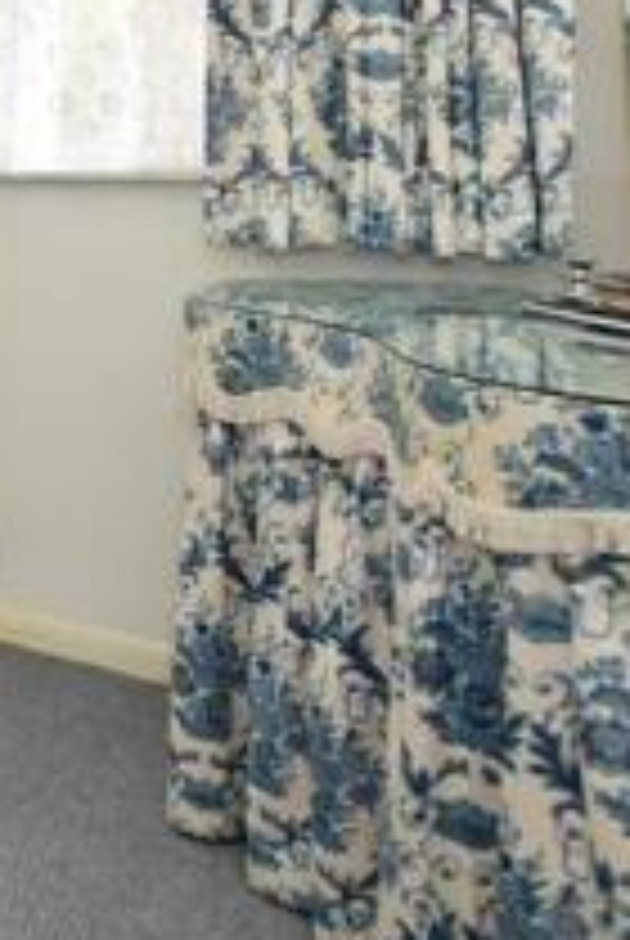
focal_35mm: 47
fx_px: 1230
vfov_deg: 39.0
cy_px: 97
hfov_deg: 19.1
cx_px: -594
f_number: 5
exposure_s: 1/40
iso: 200
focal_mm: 10
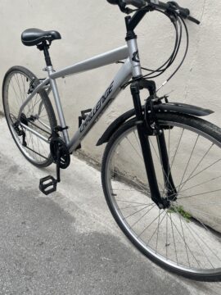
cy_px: 148
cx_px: 110
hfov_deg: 53.1
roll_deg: -3.5
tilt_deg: -28.0
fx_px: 221
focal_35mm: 26
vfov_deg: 67.3
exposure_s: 1/1742
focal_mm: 4.2
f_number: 1.6
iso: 32
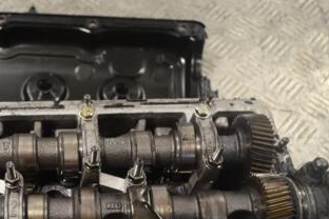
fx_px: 475
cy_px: 178
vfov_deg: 25.5
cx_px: 61
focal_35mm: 52
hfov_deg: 36.7
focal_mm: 18
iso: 125
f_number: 3.5
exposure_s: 1/30
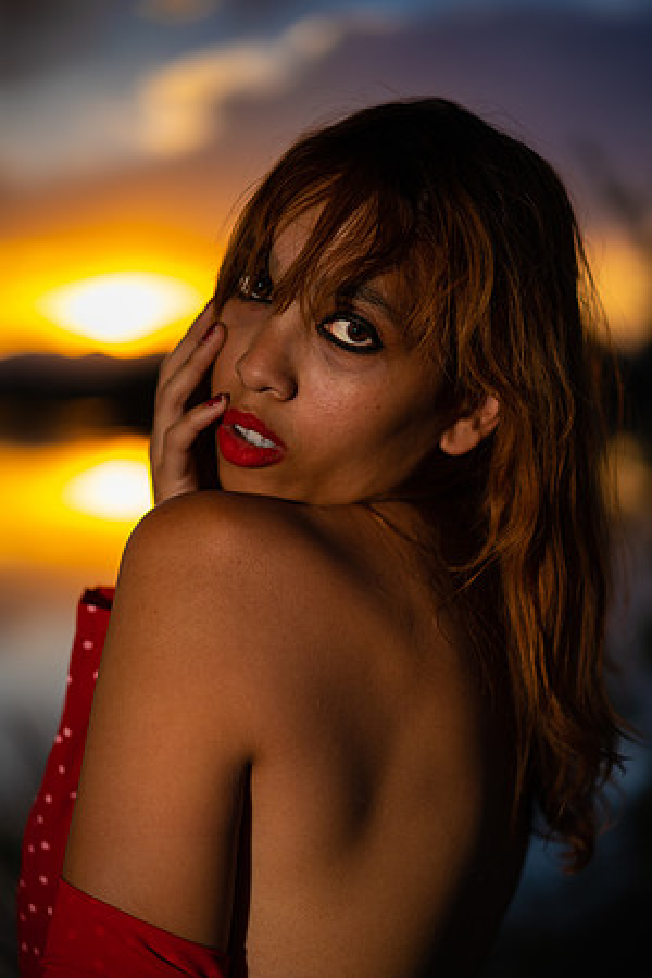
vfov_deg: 36.2
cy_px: 489
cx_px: 326
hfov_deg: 24.6
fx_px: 1494
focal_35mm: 55
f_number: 1.8
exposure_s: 1/800
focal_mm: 55
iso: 64
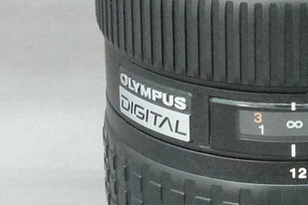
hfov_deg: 10.7
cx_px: 301
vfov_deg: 7.2
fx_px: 1625
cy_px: 49
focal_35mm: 190
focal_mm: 18.63
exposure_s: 1/50
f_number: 8
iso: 6400
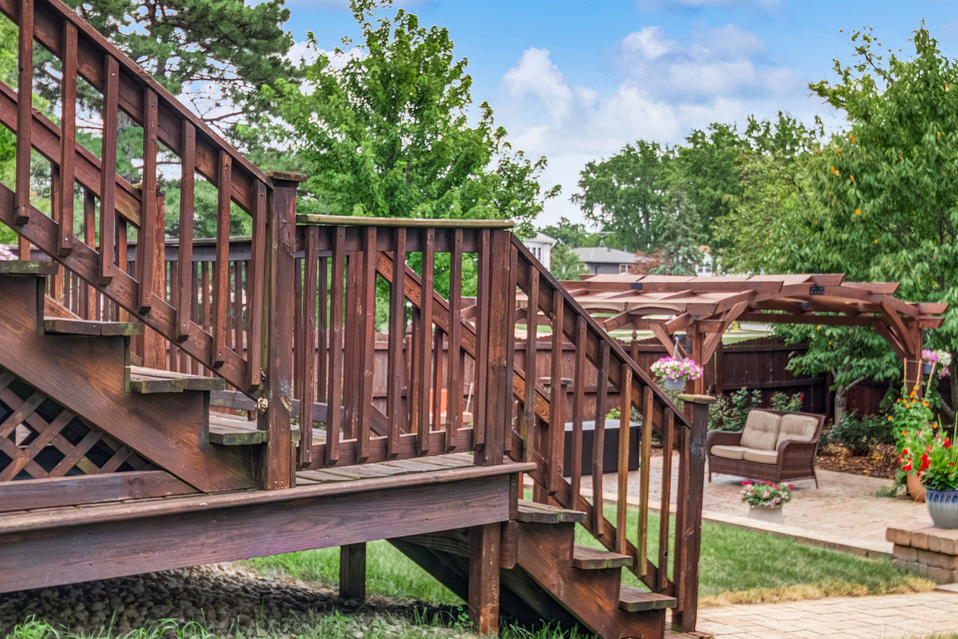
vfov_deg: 26.9
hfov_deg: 39.0
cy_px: 251
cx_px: 663
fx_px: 1330
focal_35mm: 50
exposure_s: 1/1250
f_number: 8
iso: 400
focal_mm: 24
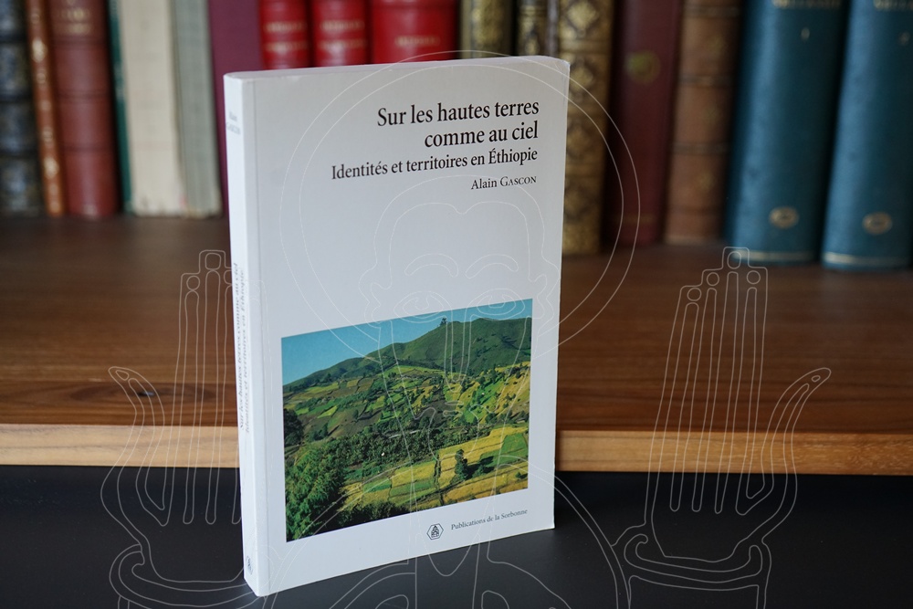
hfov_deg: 39.6
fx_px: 1268
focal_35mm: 50
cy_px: 304
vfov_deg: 27.0
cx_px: 456
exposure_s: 1/160
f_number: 4
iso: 1600
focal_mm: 50
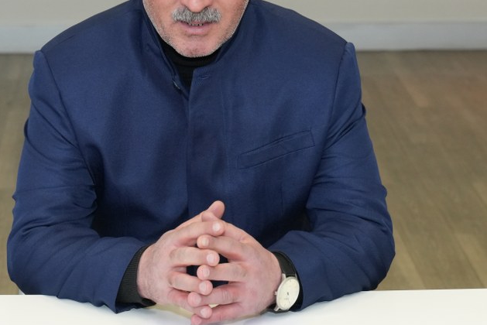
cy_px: 90
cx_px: 204
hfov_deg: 13.4
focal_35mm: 153
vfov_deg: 9.0
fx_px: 2071
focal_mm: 63
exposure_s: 1/320
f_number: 5.6
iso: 1600
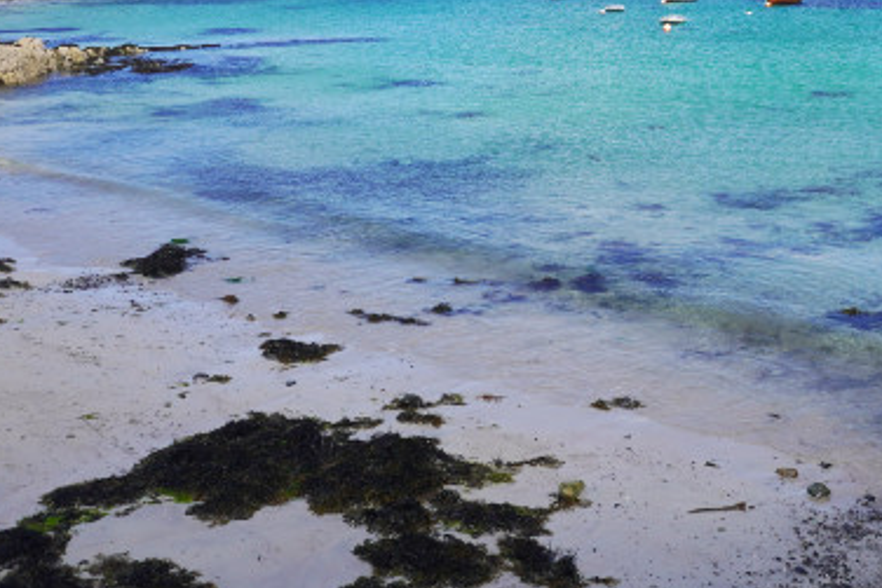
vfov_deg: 26.0
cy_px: 114
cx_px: 718
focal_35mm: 51
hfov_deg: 37.4
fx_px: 1250
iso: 100
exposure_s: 1/250
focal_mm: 16
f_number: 10
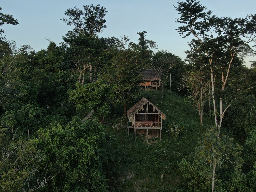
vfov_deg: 36.0
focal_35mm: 40
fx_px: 296
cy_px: 96
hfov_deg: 46.8
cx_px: 128
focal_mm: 6.92
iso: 100
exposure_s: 1/160
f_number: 3.5
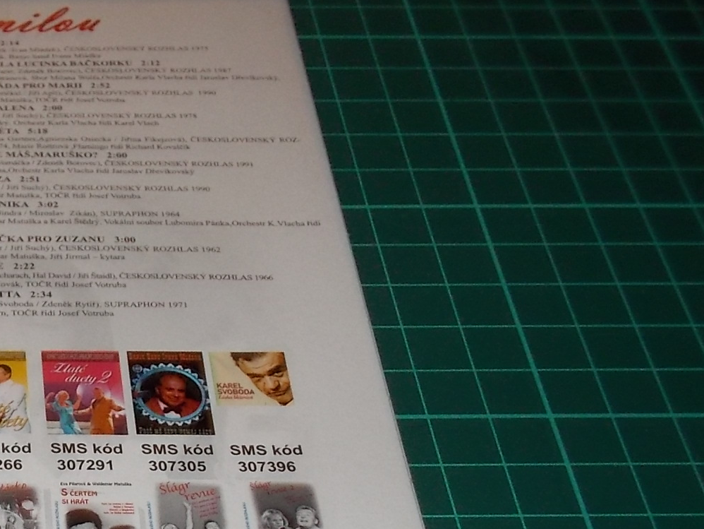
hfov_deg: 27.1
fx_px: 1343
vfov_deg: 21.5
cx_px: -61
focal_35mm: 66
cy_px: 533
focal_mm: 4.1
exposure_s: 1/30
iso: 200
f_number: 3.3
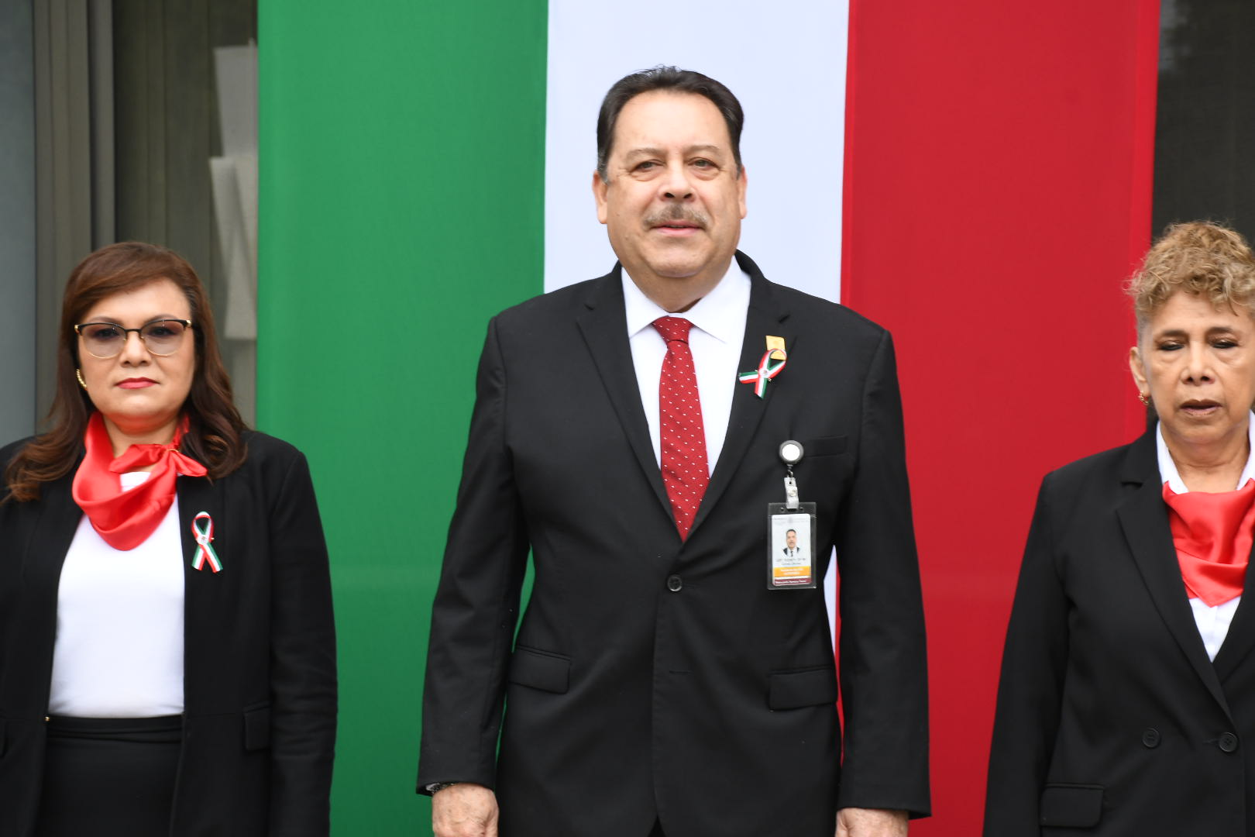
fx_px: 3451
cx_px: 628
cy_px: 418
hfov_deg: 20.6
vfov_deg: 13.8
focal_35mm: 99
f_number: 9
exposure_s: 1/125
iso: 400
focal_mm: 66
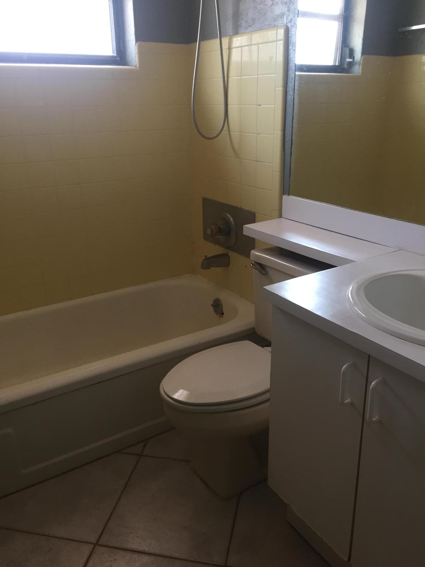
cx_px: 212
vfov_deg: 61.7
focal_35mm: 29
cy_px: 284
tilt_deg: -21.3
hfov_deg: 48.2
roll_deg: +0.6
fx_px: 475
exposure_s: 1/30
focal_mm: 4.15
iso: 100
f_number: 2.2
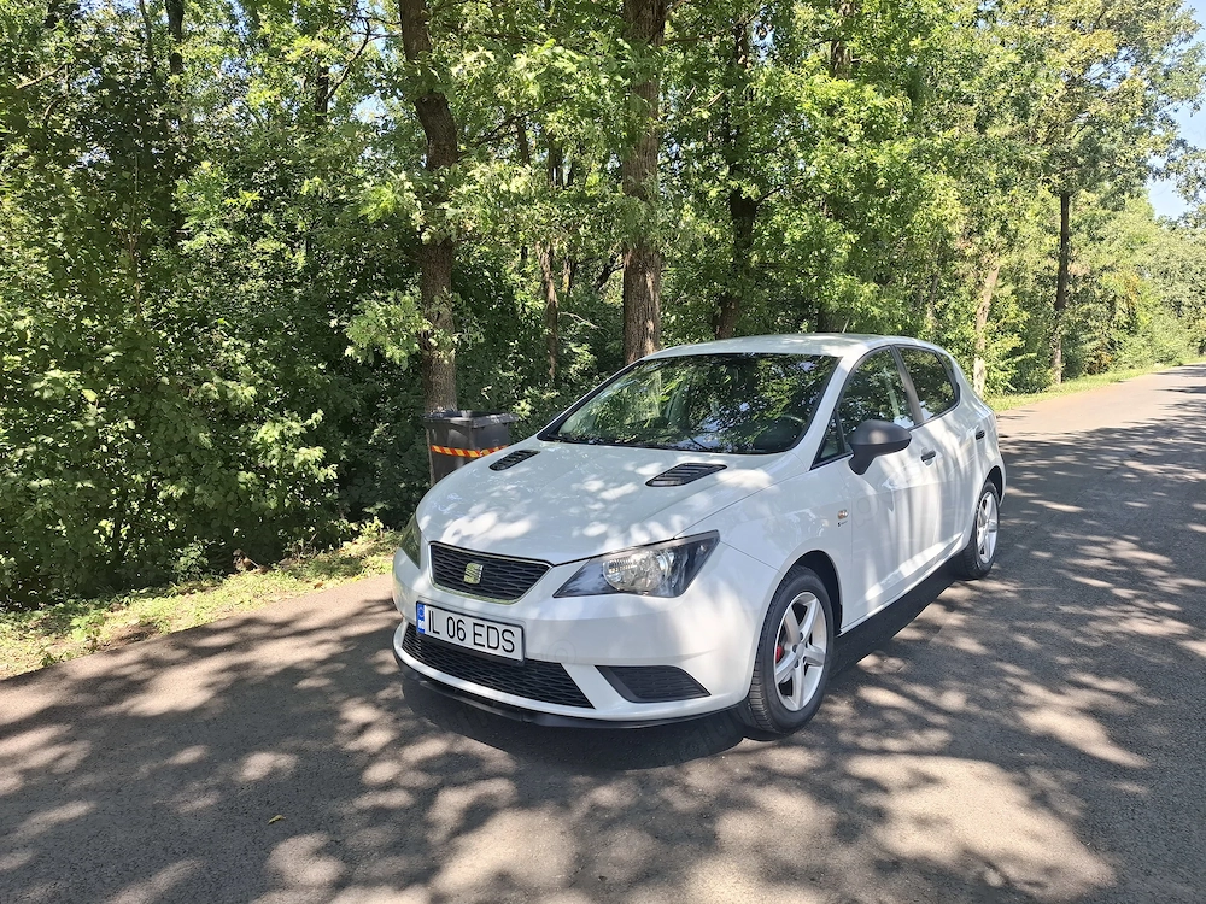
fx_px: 801
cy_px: 452
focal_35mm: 23
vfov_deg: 58.9
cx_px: 603
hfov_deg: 73.9
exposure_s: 1/415
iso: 50
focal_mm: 5.54
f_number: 1.8
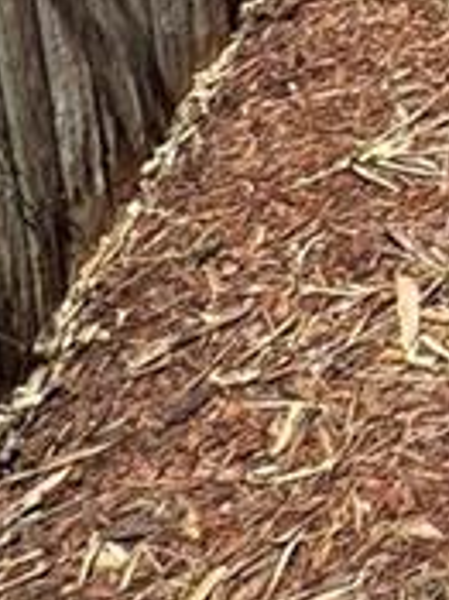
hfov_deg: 10.0
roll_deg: +2.3
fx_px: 1662
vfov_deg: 15.1
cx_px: 1457
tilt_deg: -10.6
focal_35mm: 96
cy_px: -706
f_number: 2.2
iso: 50
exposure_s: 1/2208
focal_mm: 2.22
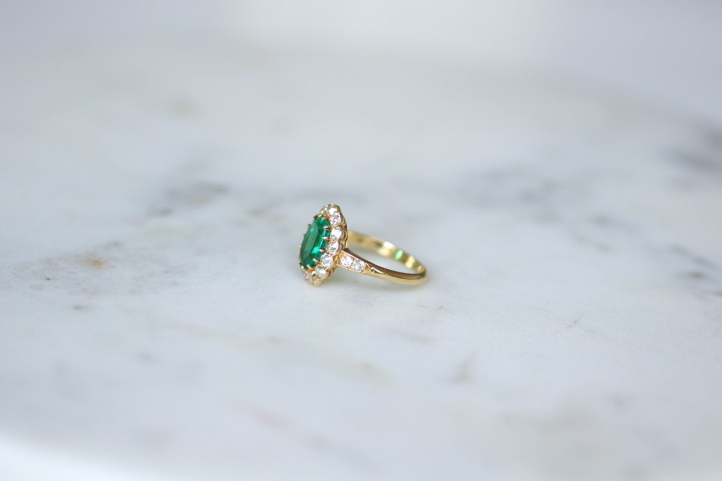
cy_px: 240
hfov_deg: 19.5
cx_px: 361
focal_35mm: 105
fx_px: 2106
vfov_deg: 13.0
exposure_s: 1/125
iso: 200
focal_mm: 70
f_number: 2.8
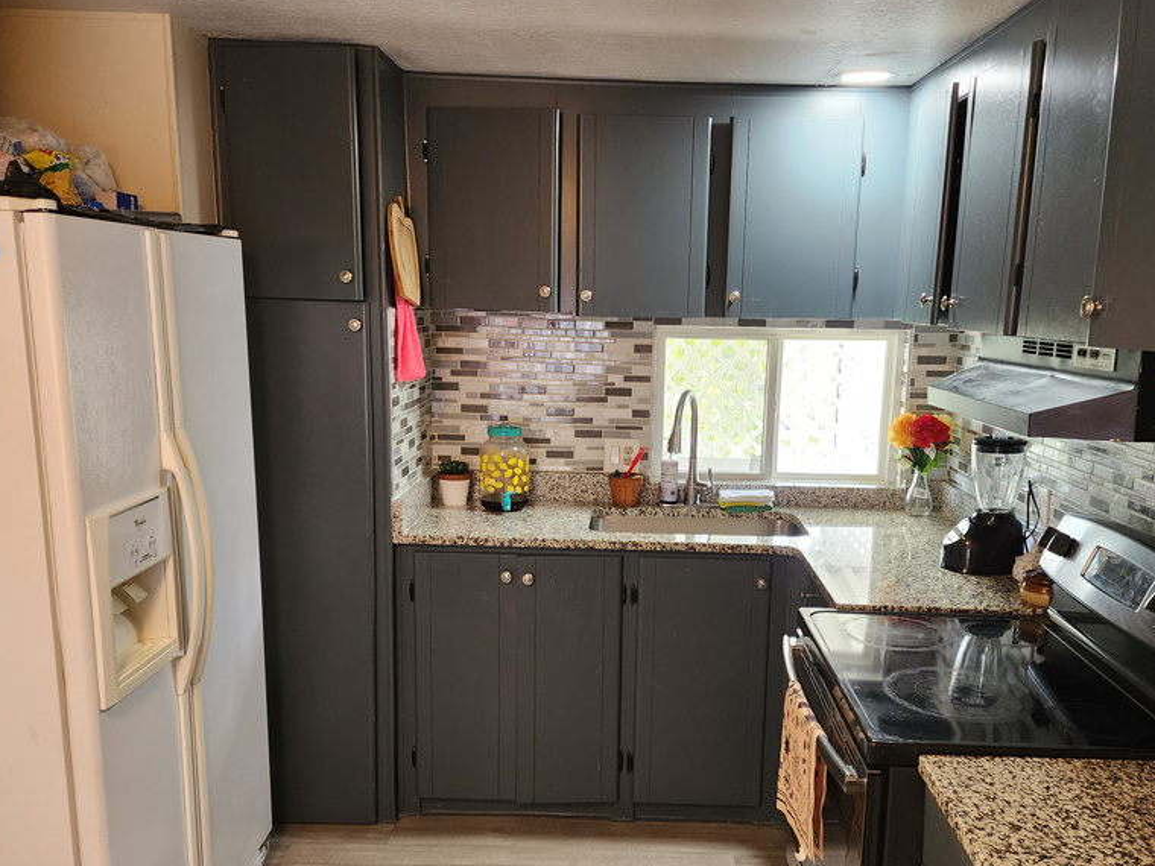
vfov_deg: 45.3
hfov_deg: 58.3
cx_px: 620
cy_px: 503
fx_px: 1034
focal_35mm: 31
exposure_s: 1/120
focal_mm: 6.4
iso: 500
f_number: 1.8
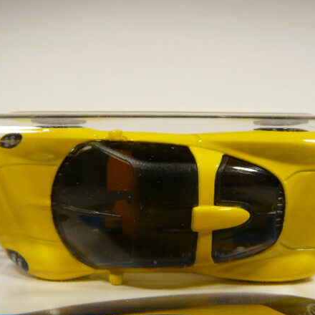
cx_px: 165
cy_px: 160
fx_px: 422
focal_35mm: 41
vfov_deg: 40.9
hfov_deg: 40.9
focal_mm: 4.6
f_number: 2.8
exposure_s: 1/60
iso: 100
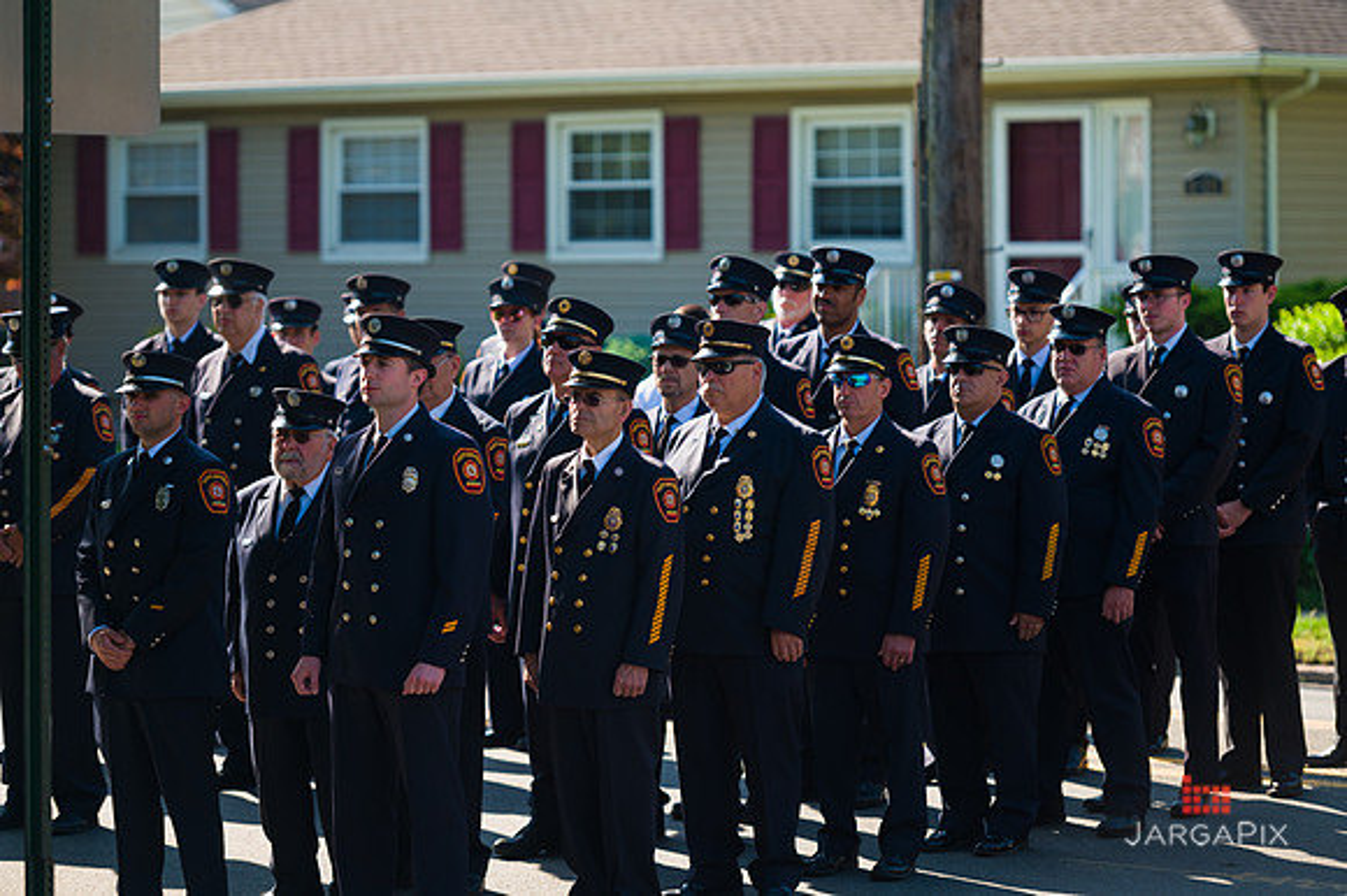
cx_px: 674
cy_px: 448
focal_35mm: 135
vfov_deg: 10.1
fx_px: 5048
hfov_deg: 15.2
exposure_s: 1/1250
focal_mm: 135
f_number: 3.2
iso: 200
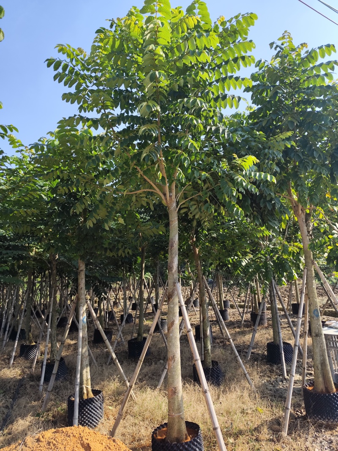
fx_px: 299
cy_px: 226
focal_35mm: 23
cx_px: 169
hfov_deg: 58.9
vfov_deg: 73.9
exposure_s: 1/689
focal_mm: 6.19
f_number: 1.65
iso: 50
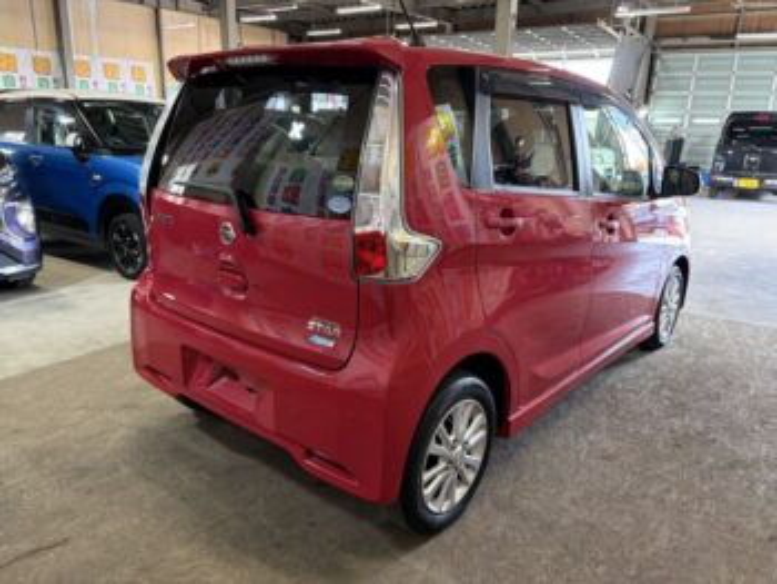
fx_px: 584
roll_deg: -2.6
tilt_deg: -15.5
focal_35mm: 26
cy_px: 292
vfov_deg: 53.1
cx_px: 388
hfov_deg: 67.3
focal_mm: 5.96
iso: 200
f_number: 1.6
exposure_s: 1/50
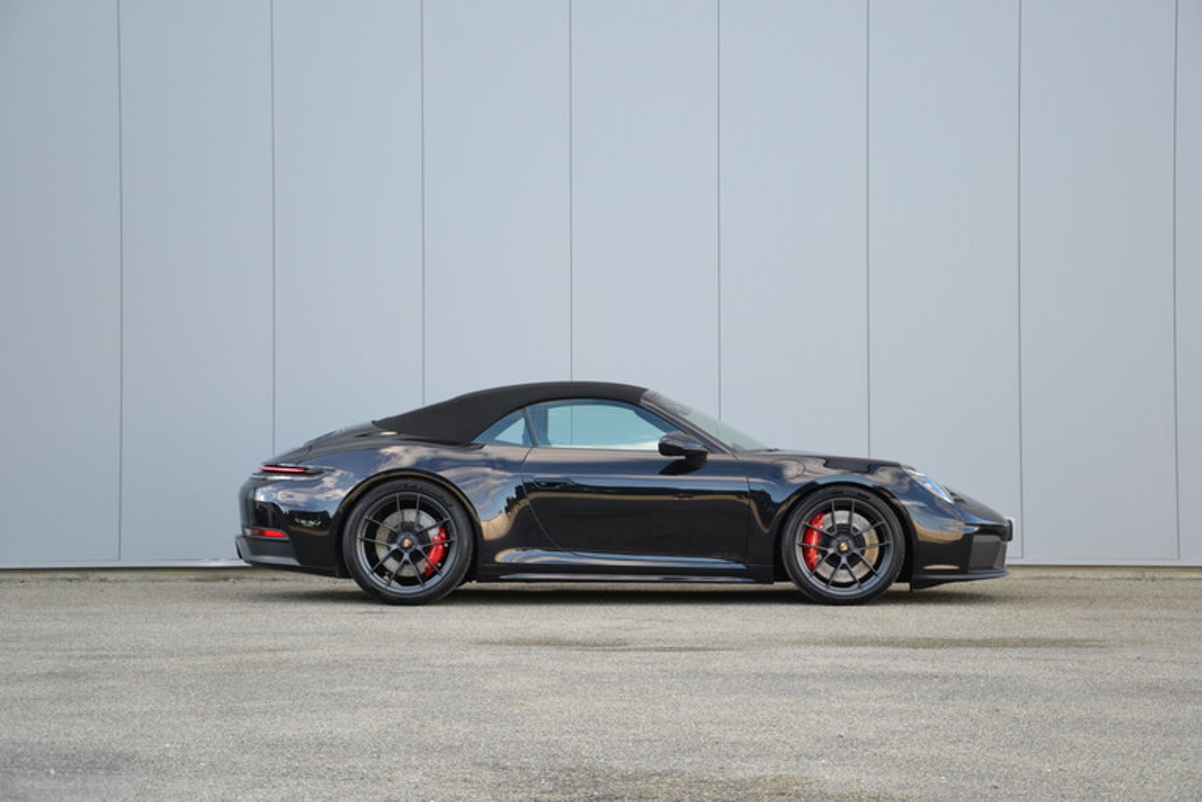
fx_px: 2505
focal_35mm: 75
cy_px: 401
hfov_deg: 27.0
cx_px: 601
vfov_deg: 18.2
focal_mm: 50
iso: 320
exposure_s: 1/125
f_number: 5.6
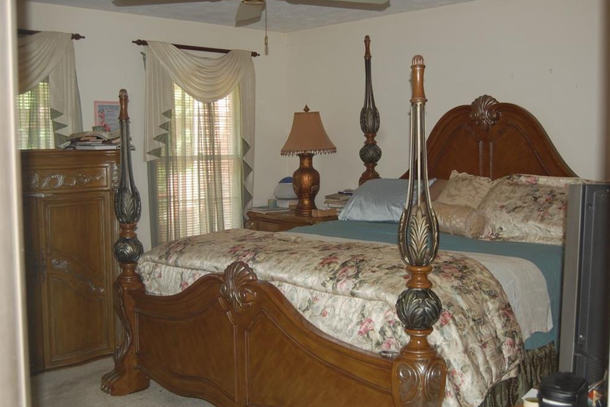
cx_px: 299
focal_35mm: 40
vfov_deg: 33.4
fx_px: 678
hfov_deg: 48.4
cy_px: 203
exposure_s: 1/60
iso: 400
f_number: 4.2
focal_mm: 26
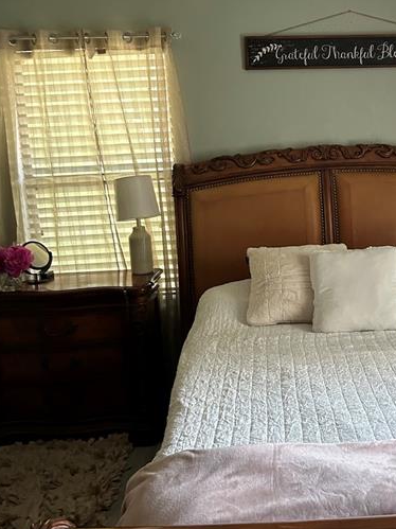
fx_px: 610
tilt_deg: -7.1
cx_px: 290
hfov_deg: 35.3
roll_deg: +2.7
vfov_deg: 46.6
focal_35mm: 40
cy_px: 218
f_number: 1.5
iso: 400
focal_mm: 5.7
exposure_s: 1/60
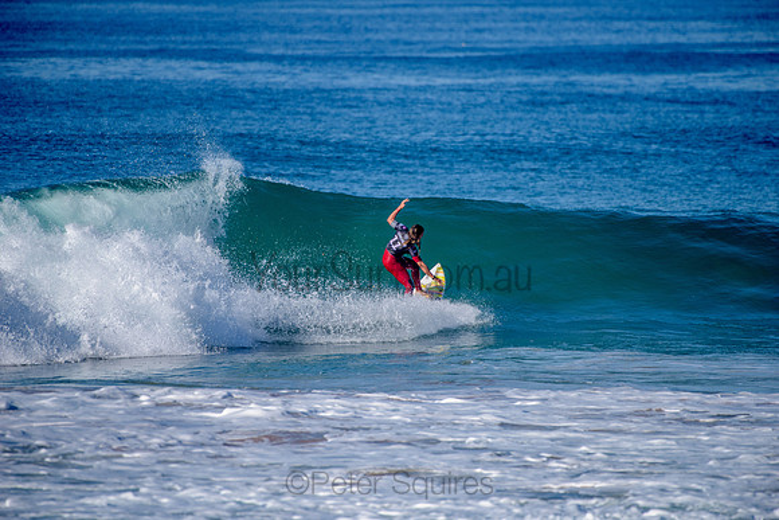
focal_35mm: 500
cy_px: 260
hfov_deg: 4.1
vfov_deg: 2.8
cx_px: 390
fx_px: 10821
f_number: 5.6
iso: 125
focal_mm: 500
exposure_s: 1/1600
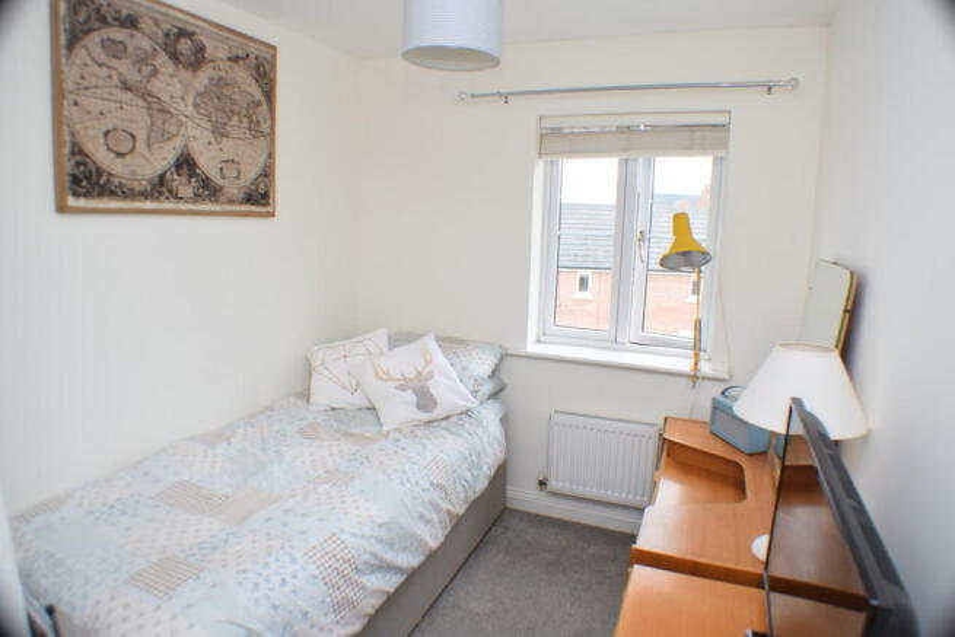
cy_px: 318
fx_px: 716
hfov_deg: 67.4
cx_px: 478
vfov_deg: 48.0
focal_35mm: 27
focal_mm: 18
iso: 400
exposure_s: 1/125
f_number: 5.6
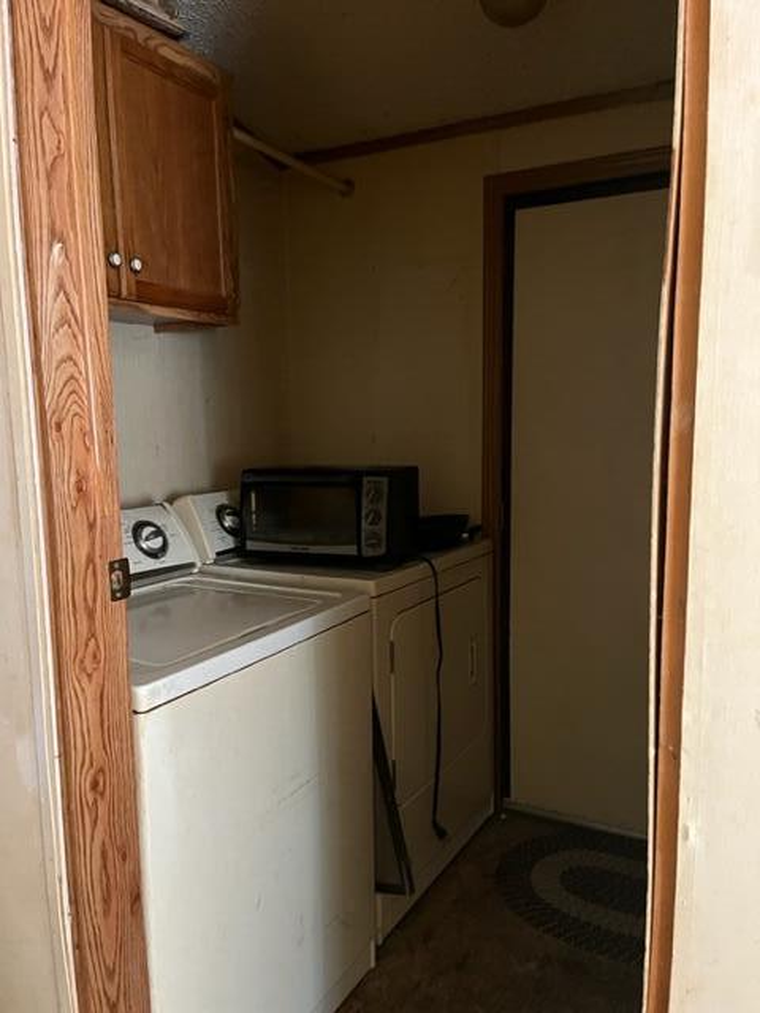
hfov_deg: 53.1
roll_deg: +0.6
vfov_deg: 67.3
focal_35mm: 26
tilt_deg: -7.3
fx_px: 761
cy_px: 506
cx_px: 380
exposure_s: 1/30
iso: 640
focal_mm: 5.1
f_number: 1.6
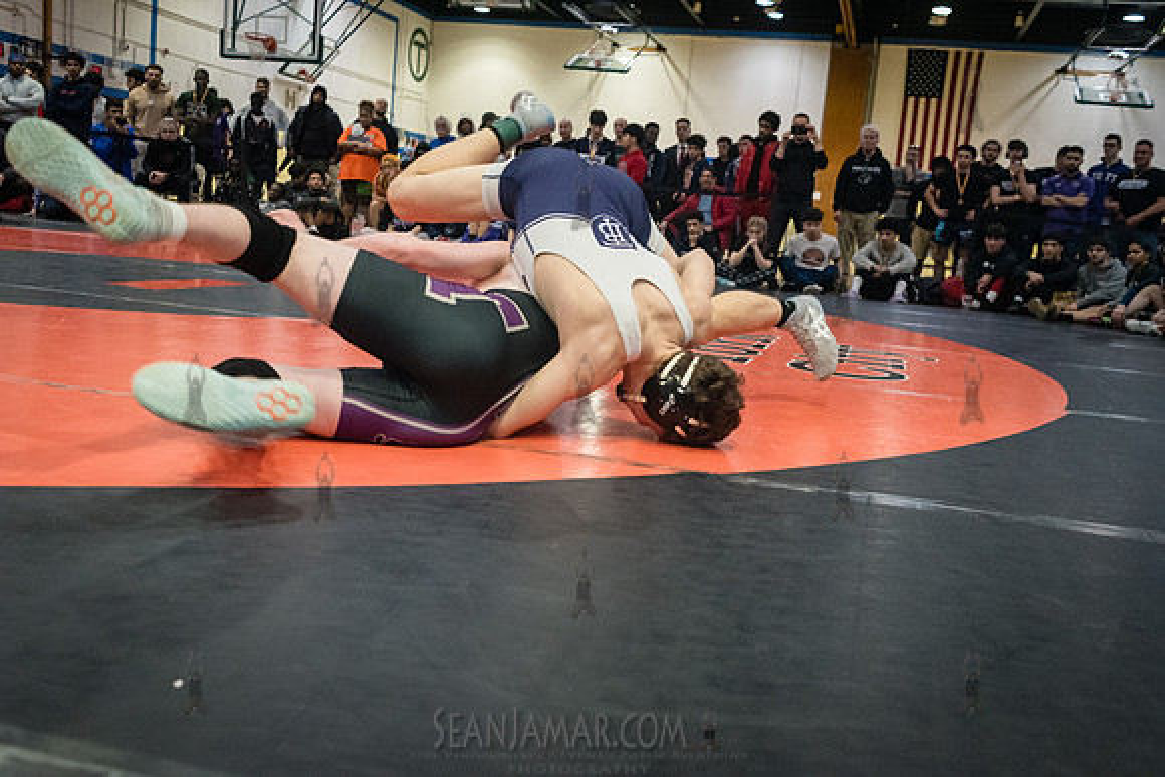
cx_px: 582
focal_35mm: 35
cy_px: 388
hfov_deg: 54.4
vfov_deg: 37.9
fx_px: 1133
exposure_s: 1/400
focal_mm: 35
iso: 8000
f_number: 4
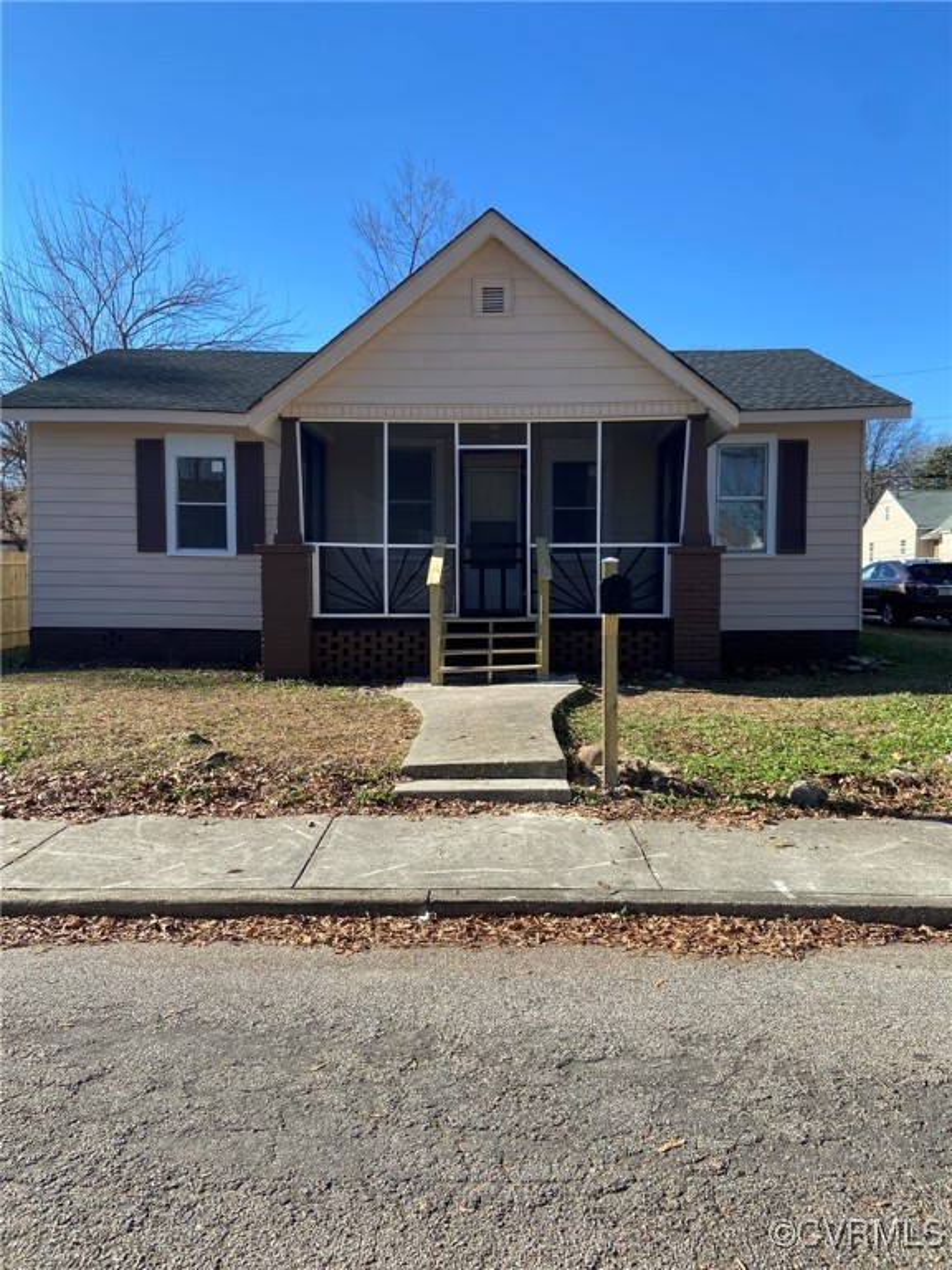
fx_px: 953
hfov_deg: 53.1
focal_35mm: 26
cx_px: 476
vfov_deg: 67.3
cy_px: 635
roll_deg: +0.0
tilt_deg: -2.8
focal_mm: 4.25
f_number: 1.8
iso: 32
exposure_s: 1/1429
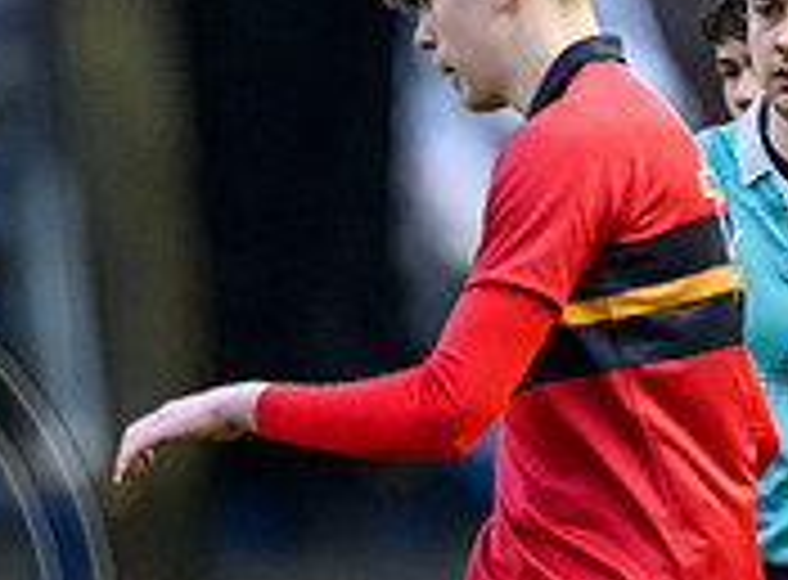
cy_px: 813
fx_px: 52647
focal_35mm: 2327
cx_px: -250
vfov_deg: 0.6
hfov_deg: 0.9
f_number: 4
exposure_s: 1/1250
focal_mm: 560
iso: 8000
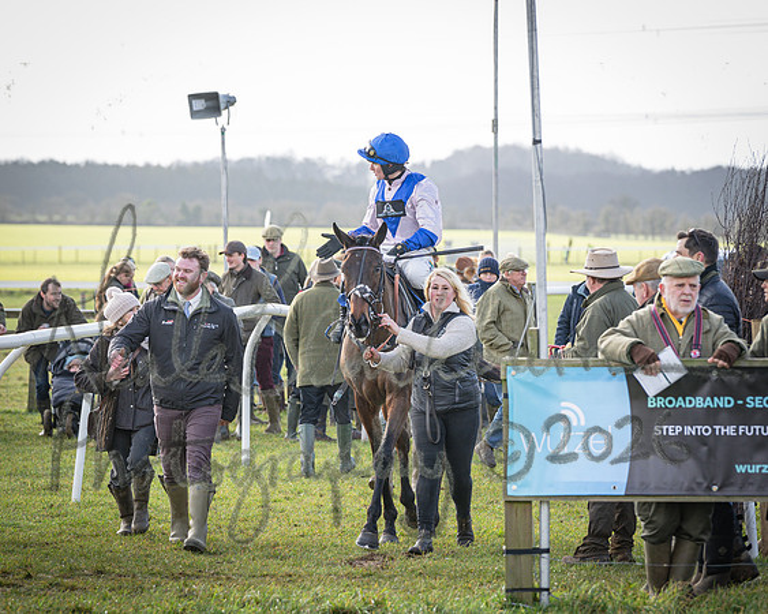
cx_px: 351
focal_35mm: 228
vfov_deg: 6.8
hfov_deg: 8.5
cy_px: 307
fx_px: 5171
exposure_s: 1/400
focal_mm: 135
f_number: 4
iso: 200
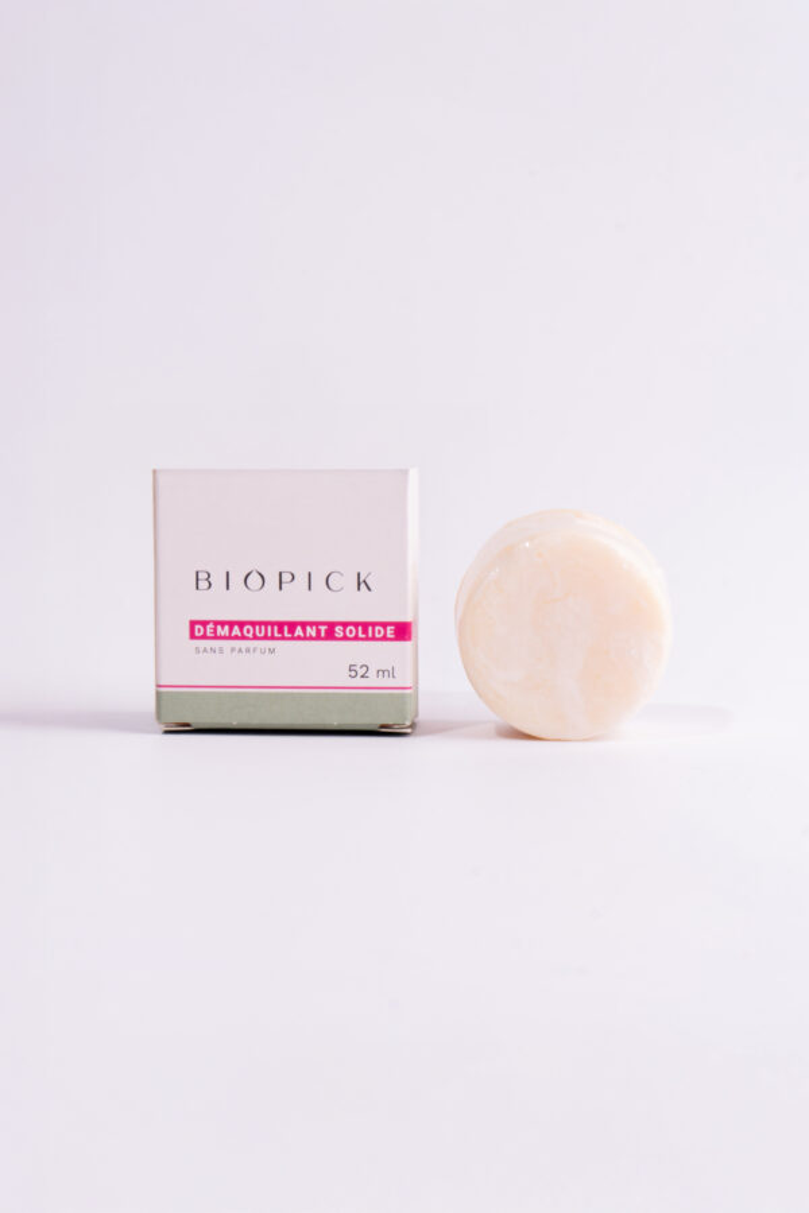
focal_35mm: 106
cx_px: 404
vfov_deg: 19.3
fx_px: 3573
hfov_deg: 12.9
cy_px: 606
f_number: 14
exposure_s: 1/50
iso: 125
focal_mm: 71
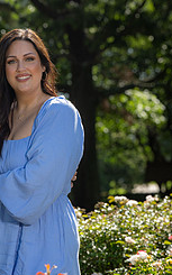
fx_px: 1756
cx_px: 24
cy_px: 181
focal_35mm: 234
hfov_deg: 5.6
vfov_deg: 9.0
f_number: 6.3
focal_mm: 125
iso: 100
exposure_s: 1/160
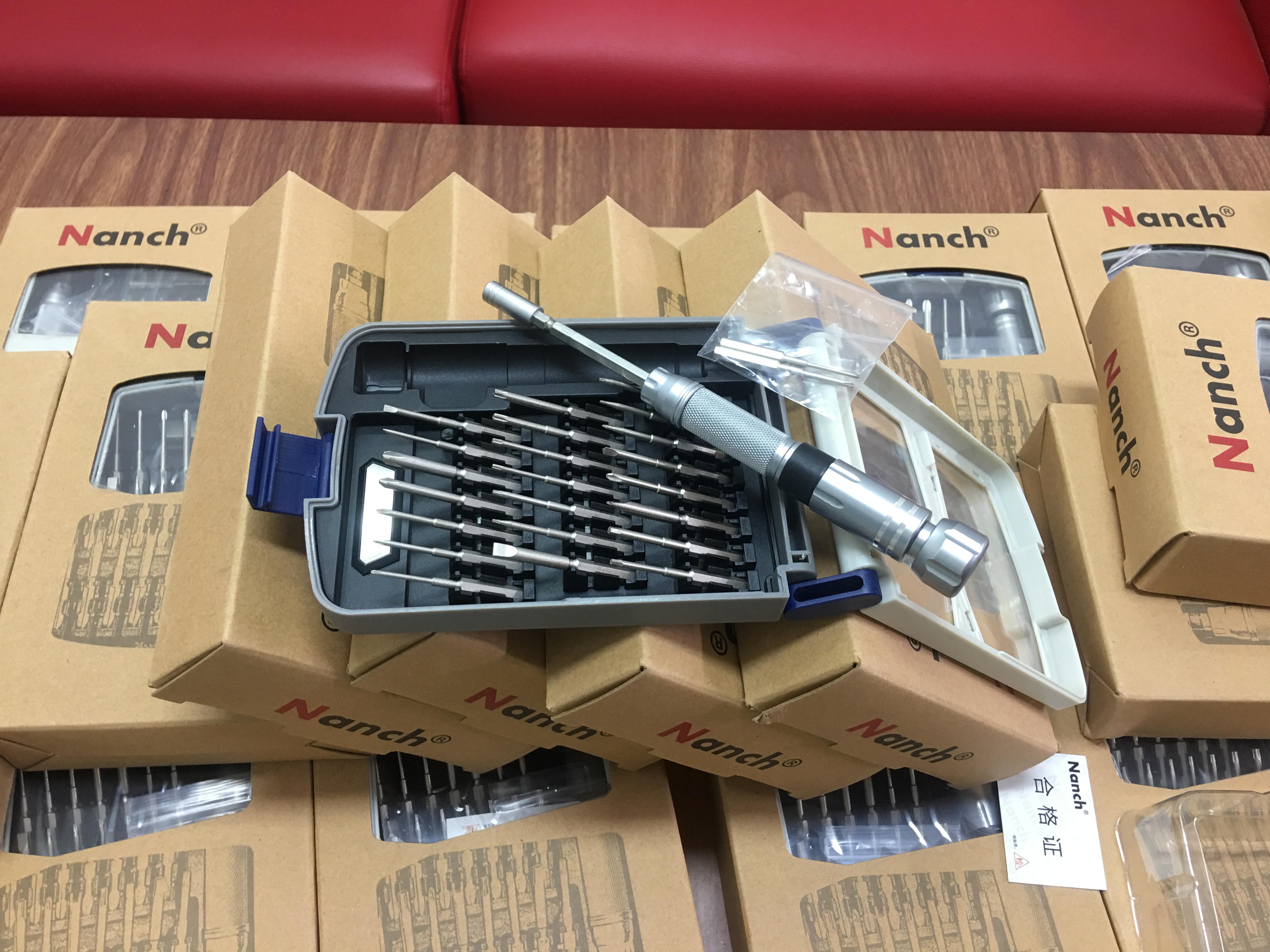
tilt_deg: -55.9
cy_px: 476
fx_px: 1064
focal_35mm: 29
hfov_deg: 61.7
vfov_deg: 48.2
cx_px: 635
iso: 64
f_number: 2.2
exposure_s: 1/17
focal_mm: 4.15
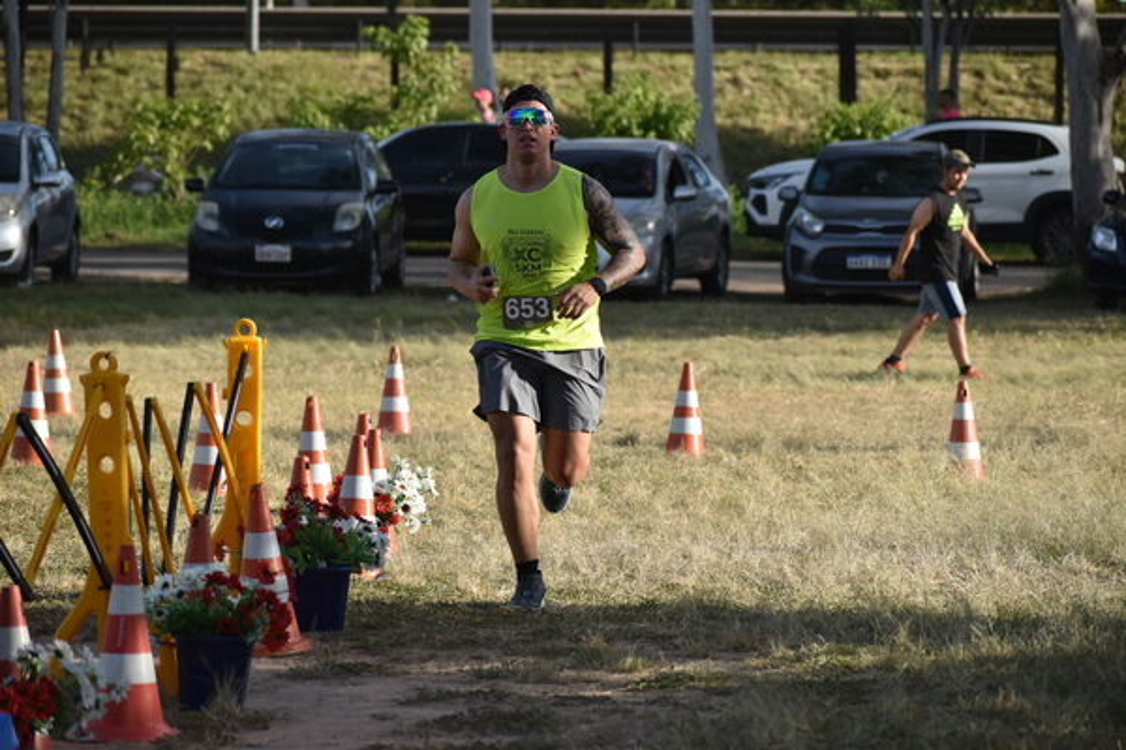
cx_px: 563
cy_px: 375
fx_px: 7037
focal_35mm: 225
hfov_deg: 9.1
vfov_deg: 6.1
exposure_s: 1/1600
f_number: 6.3
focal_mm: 150
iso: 400
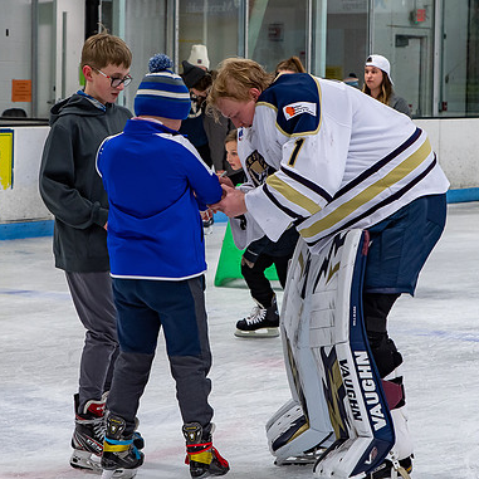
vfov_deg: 12.9
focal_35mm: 135
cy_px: 203
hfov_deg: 12.9
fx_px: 2113
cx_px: 225
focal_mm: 60
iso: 400
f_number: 4.5
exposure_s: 1/250
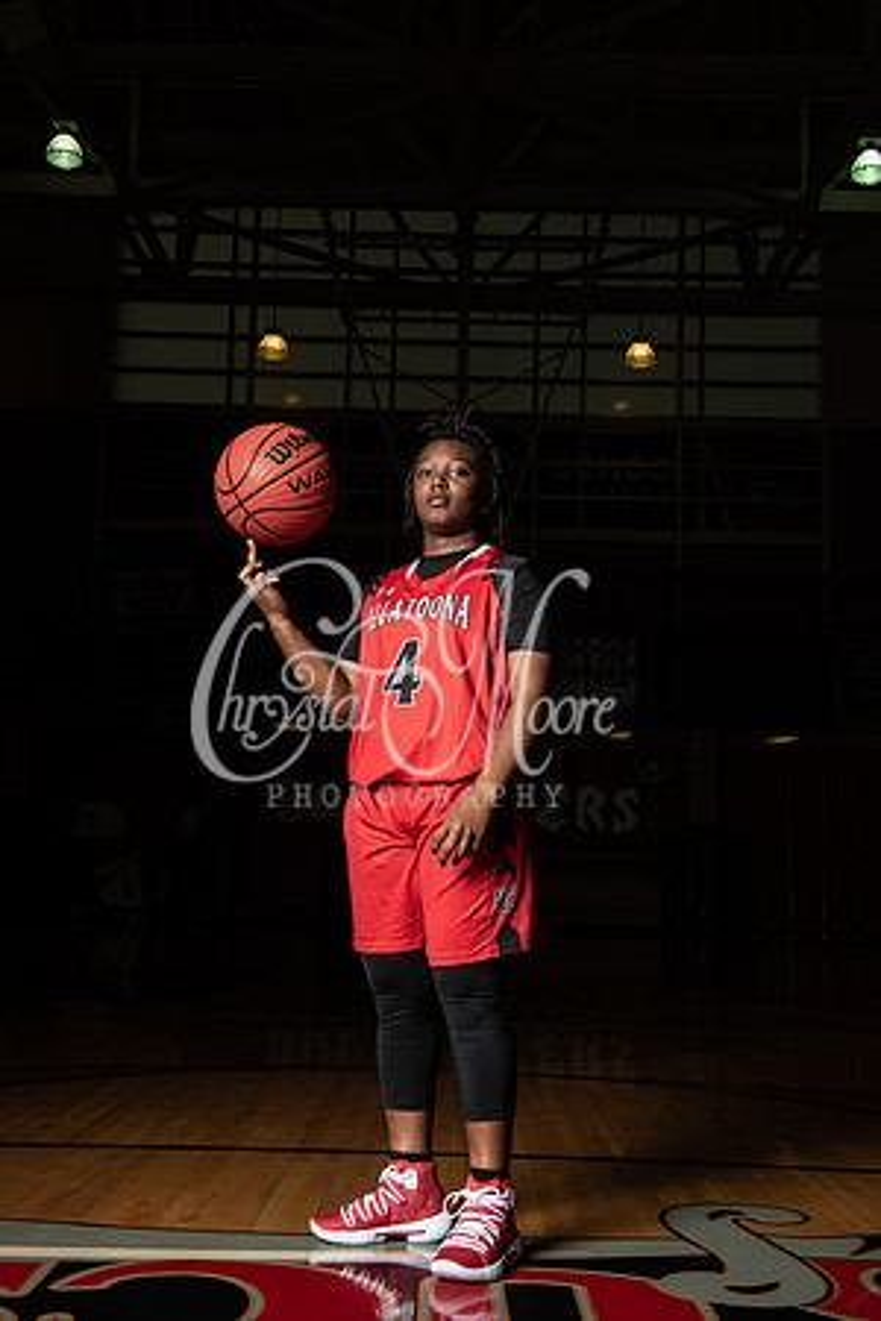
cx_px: 440
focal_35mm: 42
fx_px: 1542
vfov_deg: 46.4
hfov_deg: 31.9
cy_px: 660
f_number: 14
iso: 320
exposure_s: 1/200
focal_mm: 42
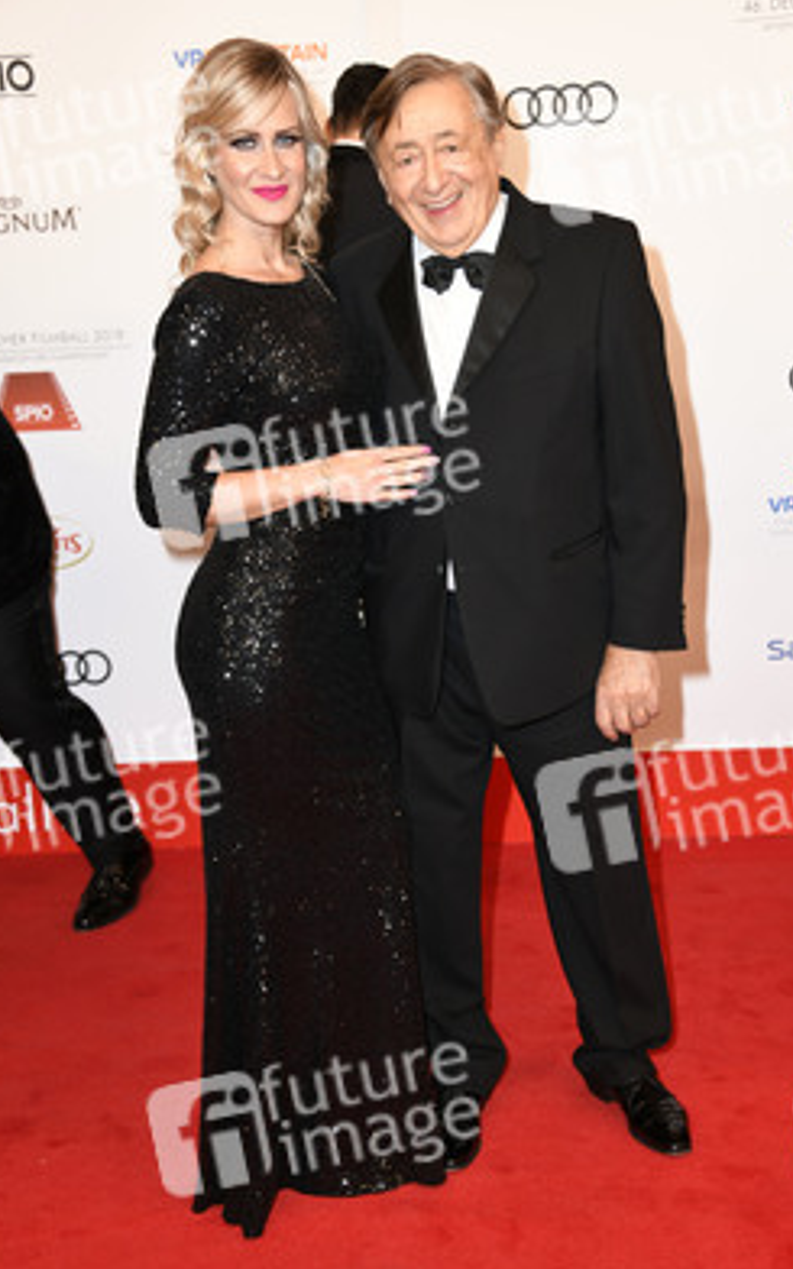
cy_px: 634
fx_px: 1867
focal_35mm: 54
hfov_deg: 24.0
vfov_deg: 37.5
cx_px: 408
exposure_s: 1/125
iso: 250
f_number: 6.3
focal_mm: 52
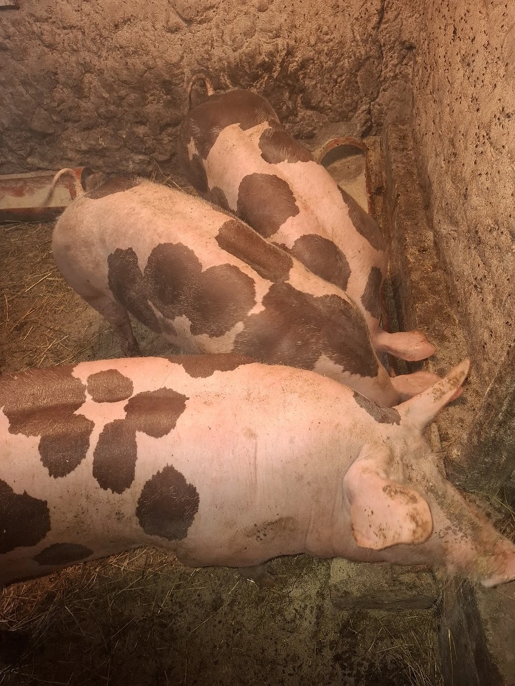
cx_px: 258
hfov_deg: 58.9
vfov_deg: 73.9
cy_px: 343
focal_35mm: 23
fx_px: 456
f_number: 1.8
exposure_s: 1/33
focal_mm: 5.54
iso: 50
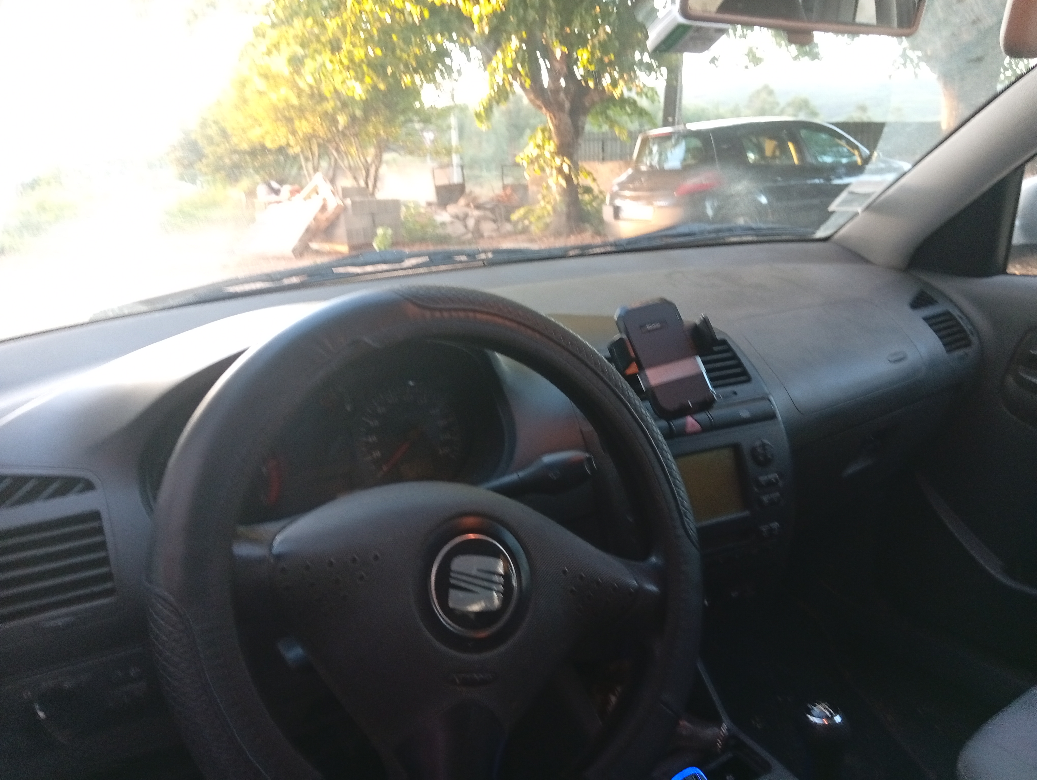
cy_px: 390
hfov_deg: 67.2
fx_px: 780
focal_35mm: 26
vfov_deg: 53.2
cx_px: 518
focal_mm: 3.96
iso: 583
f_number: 1.8
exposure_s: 1/33.3
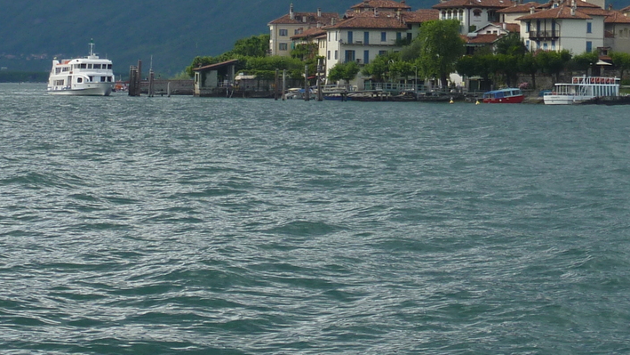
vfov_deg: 10.2
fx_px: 1971
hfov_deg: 18.0
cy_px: -8
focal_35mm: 118
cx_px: 481
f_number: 4.5
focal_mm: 7.9
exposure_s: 1/500
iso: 80
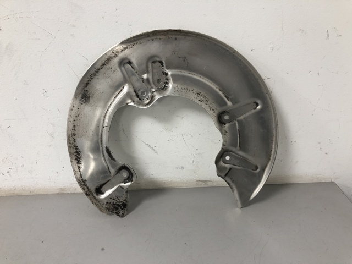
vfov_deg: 49.7
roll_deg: +3.6
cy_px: 132
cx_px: 176
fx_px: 285
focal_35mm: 28
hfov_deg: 63.4
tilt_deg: -28.1
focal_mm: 4
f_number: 1.8
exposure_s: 1/33
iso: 40
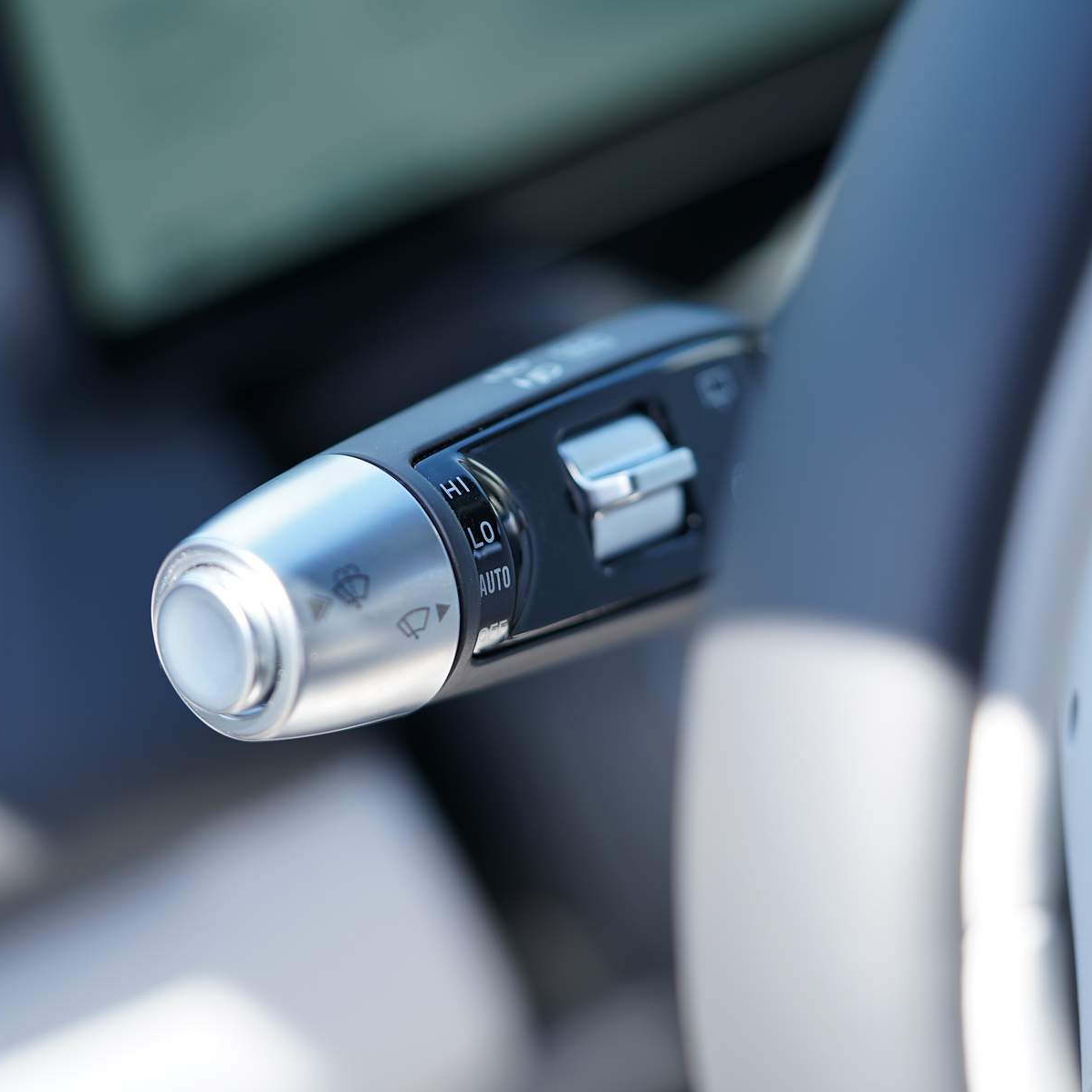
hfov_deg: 15.2
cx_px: 475
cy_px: 546
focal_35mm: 115
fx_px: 4104
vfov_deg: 15.2
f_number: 2.8
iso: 100
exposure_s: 1/160
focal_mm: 90
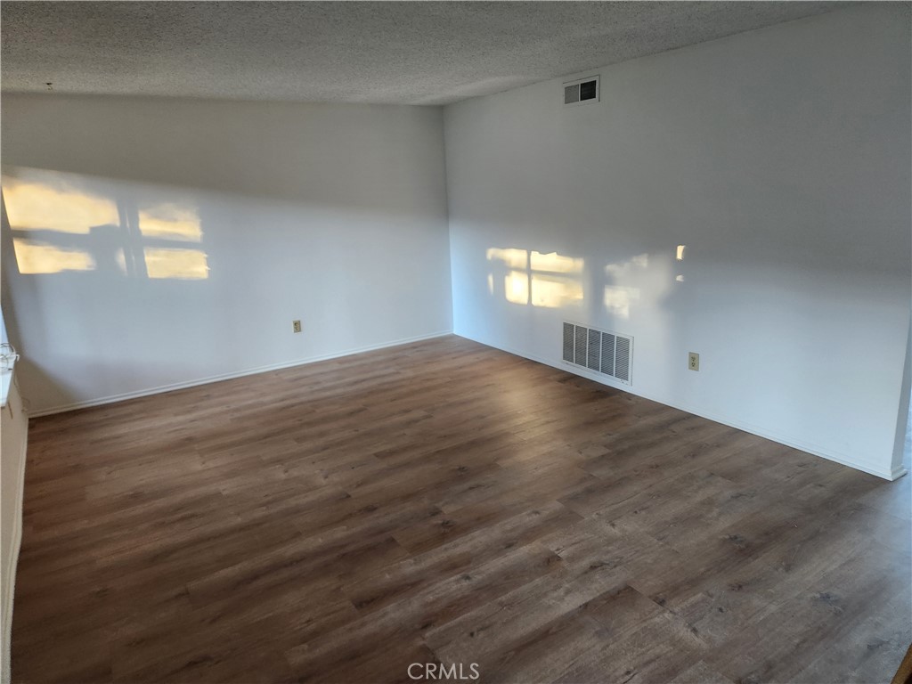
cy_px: 342
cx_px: 456
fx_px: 606
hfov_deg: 73.9
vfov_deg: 58.9
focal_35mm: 23
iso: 400
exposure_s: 1/120
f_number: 1.8
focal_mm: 5.4
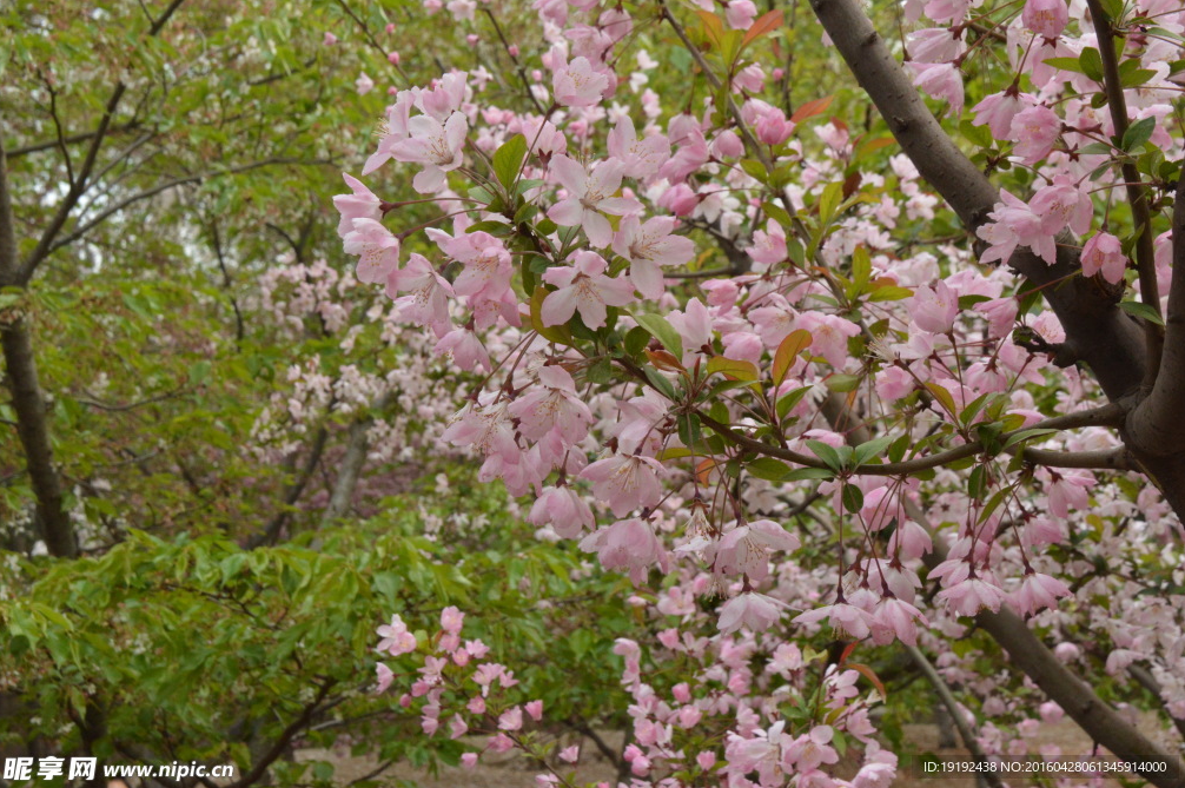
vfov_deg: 23.3
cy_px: 389
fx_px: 1908
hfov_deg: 34.5
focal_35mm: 58
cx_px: 588
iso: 1400
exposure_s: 1/250
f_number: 16
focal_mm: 38
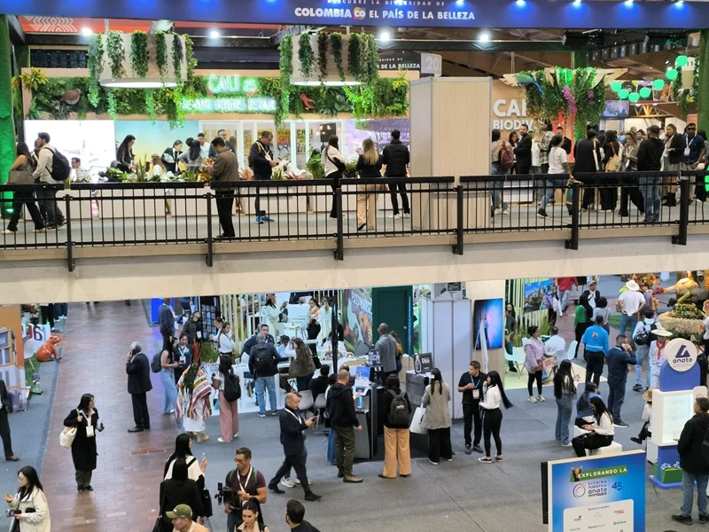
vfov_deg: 31.5
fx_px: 942
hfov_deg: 41.2
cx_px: 354
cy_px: 266
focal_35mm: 46
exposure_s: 1/60
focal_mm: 6.14
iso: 200
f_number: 1.65
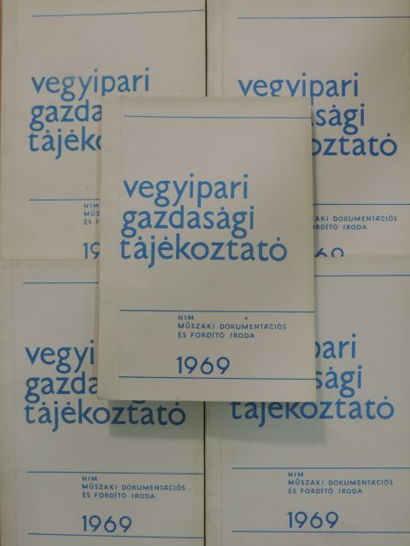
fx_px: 553
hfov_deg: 40.7
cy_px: 273
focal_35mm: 35
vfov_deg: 52.6
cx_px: 205
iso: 200
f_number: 3.3
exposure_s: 1/50
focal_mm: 6.2
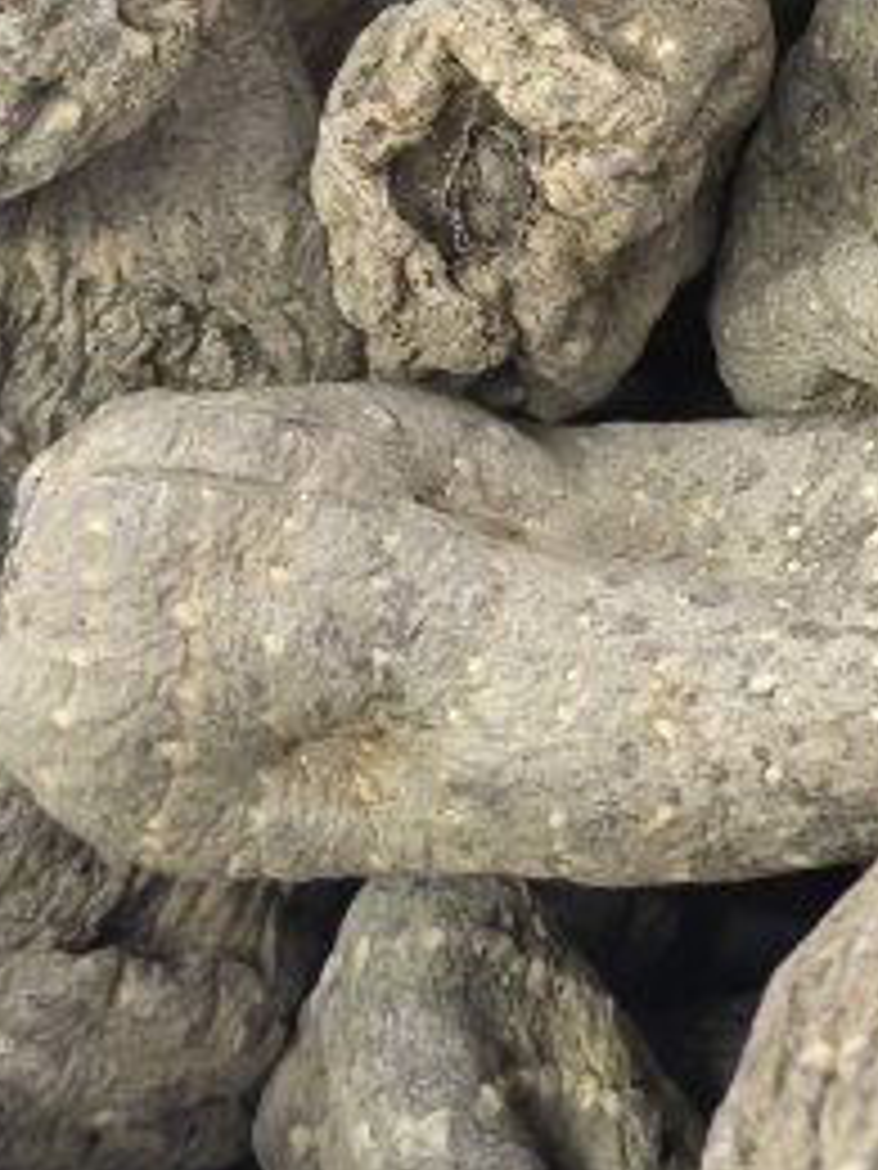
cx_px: 1441
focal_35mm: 111
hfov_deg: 12.5
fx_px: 3754
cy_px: -340
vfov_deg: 16.7
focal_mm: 5.75
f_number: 2
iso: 1250
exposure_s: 1/500
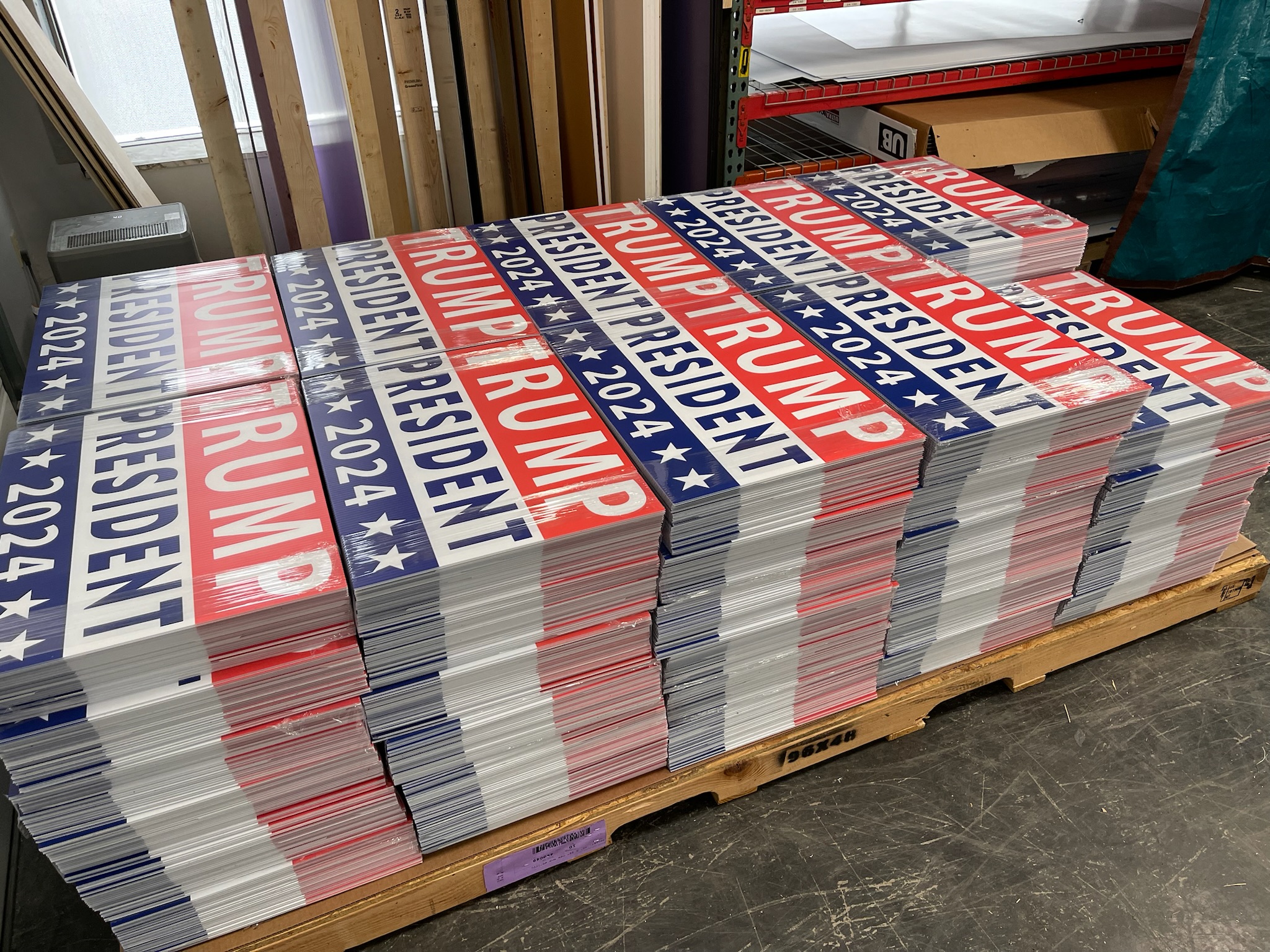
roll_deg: -0.3
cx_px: 635
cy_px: 476
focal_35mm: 25
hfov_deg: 69.4
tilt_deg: -35.6
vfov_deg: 54.9
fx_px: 917
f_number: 1.6
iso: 125
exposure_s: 1/73
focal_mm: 5.1
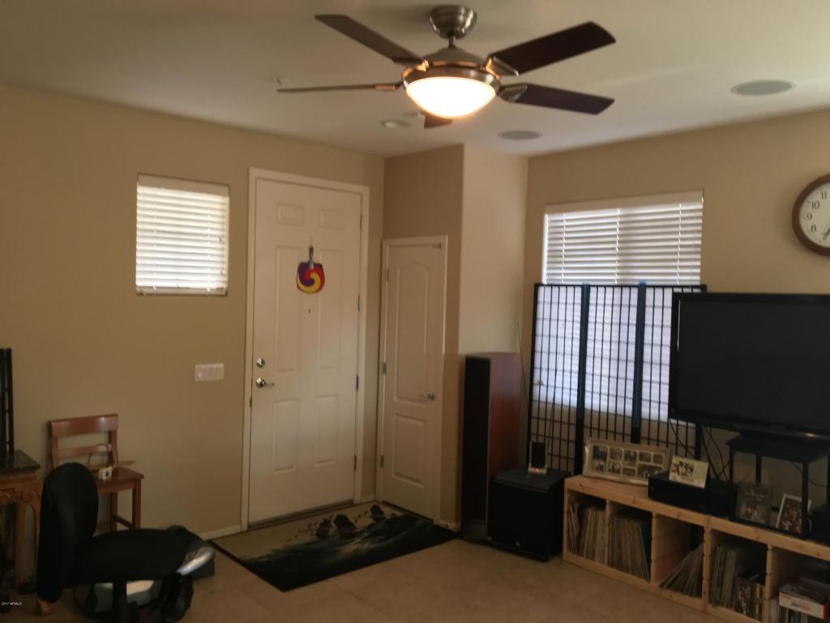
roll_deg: -2.3
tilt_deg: +0.9
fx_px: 695
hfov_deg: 61.7
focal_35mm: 29
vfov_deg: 48.2
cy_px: 312
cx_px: 415
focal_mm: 4.15
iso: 160
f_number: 2.2
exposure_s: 1/30
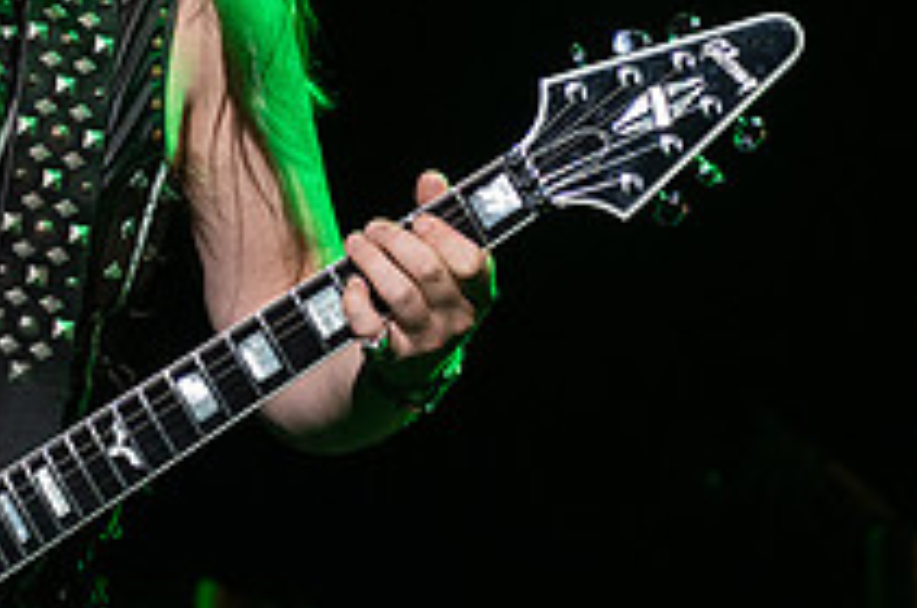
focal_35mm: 254
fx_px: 6460
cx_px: -17
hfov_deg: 8.1
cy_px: -208
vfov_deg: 5.4
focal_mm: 70
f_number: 4
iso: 1600
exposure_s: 1/800
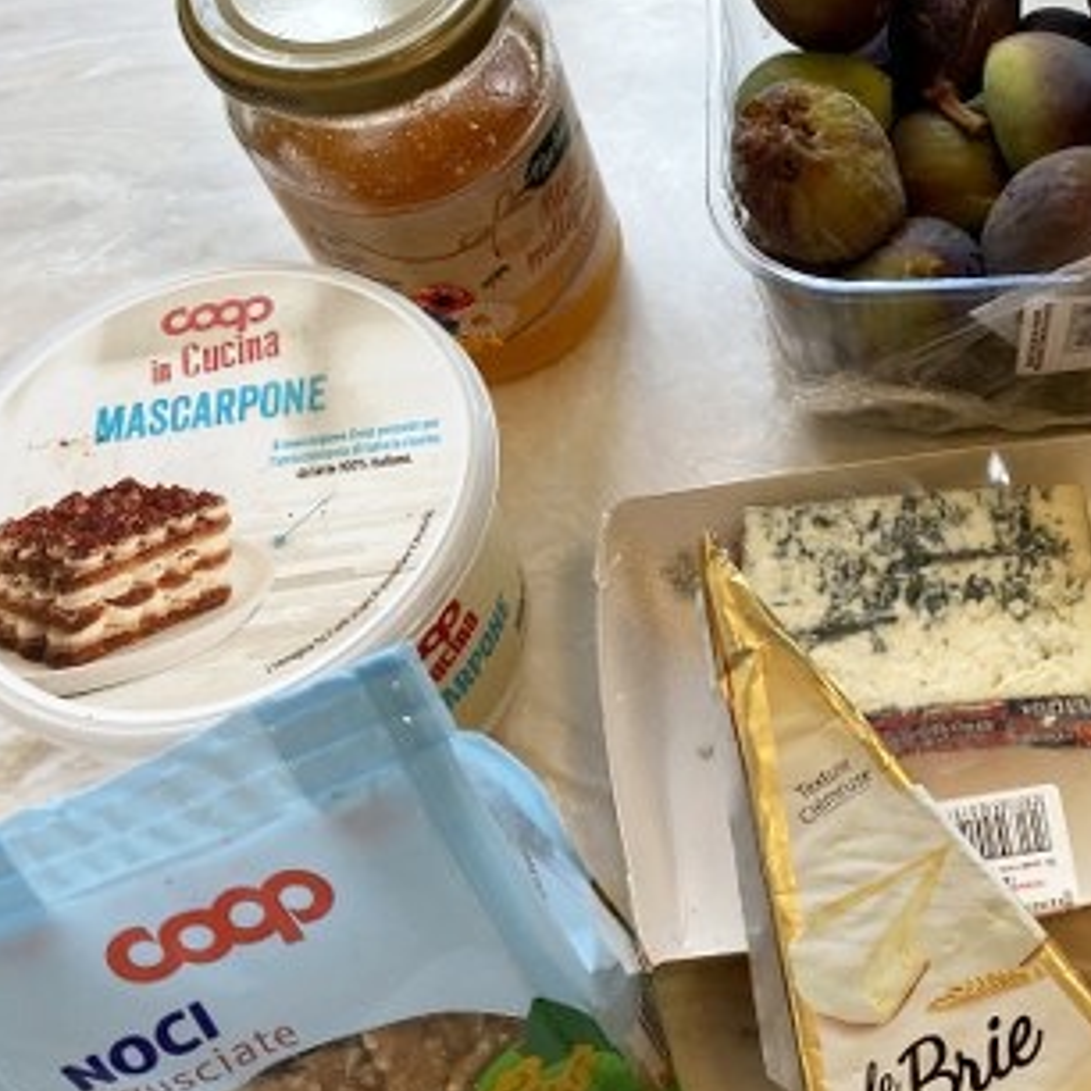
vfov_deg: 37.5
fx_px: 1605
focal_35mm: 45
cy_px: 603
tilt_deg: -63.0
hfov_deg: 35.2
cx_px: 1002
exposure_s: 1/122
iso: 40
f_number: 1.8
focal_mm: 4.25
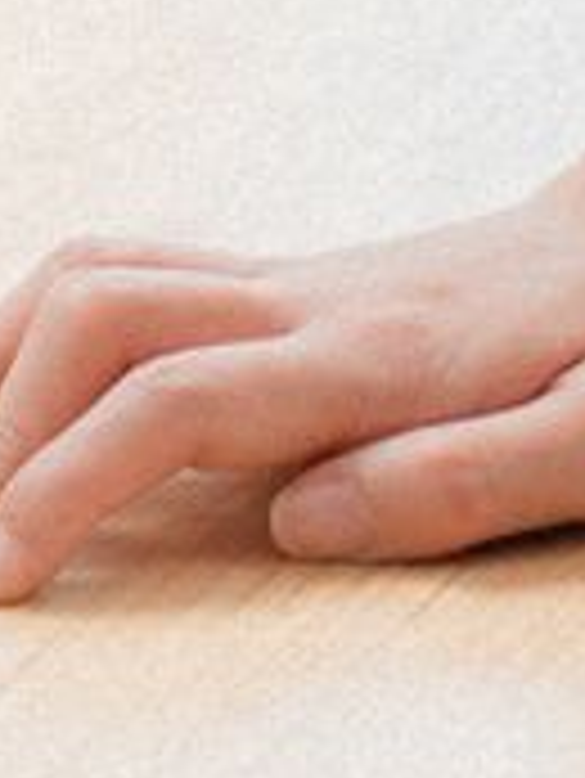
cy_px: -2267
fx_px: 16339
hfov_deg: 2.0
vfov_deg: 2.7
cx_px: 1818
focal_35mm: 726
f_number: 2.5
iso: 200
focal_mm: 85
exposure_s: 1/125
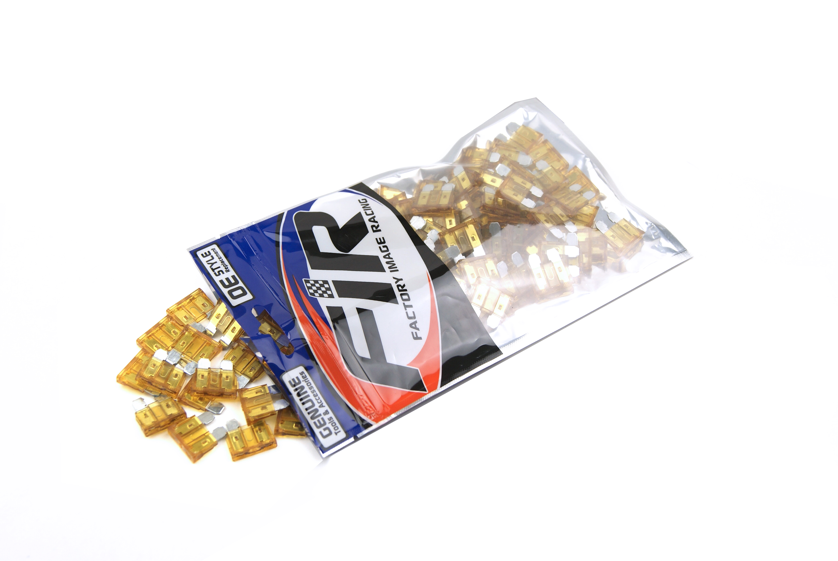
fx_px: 1573
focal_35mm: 68
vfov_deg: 20.2
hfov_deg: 29.8
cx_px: 419
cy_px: 280
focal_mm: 45
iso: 100
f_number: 6.3
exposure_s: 1/80
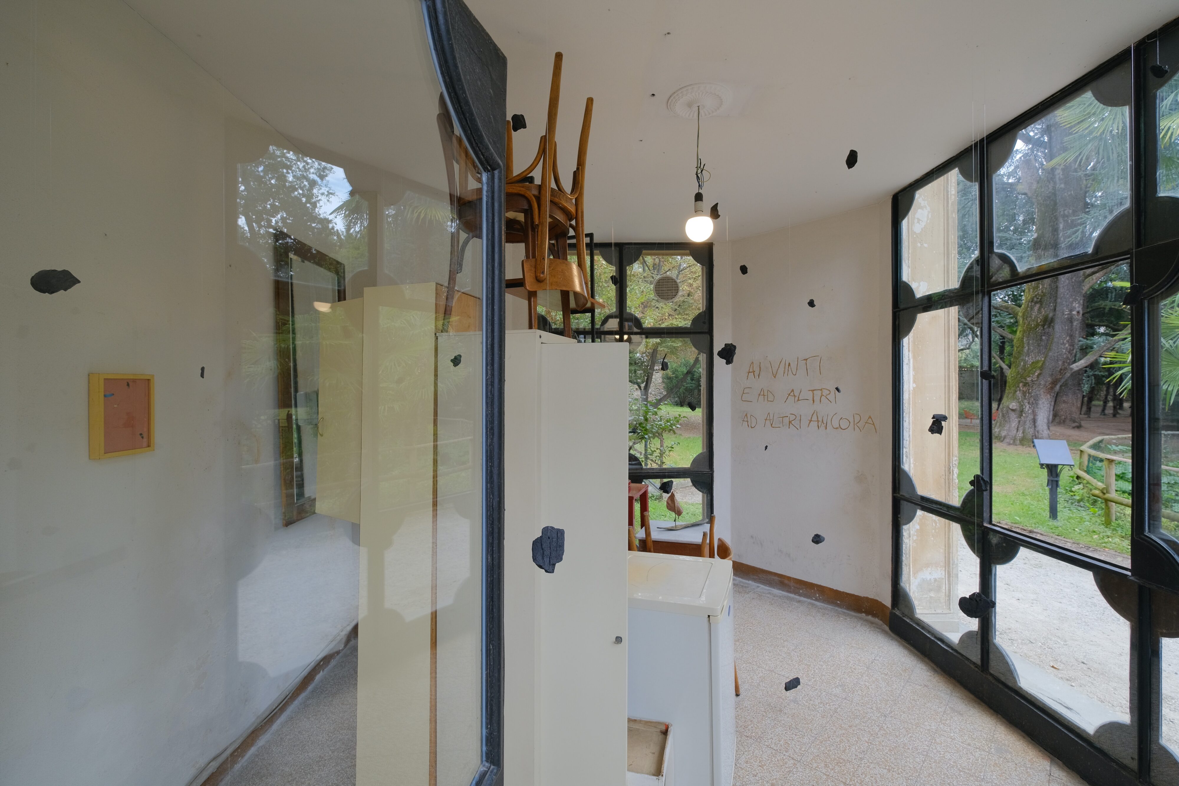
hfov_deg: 100.4
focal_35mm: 15
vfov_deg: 77.3
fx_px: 491
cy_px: 393
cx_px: 590
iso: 320
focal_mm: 10
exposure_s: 1/100
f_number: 5
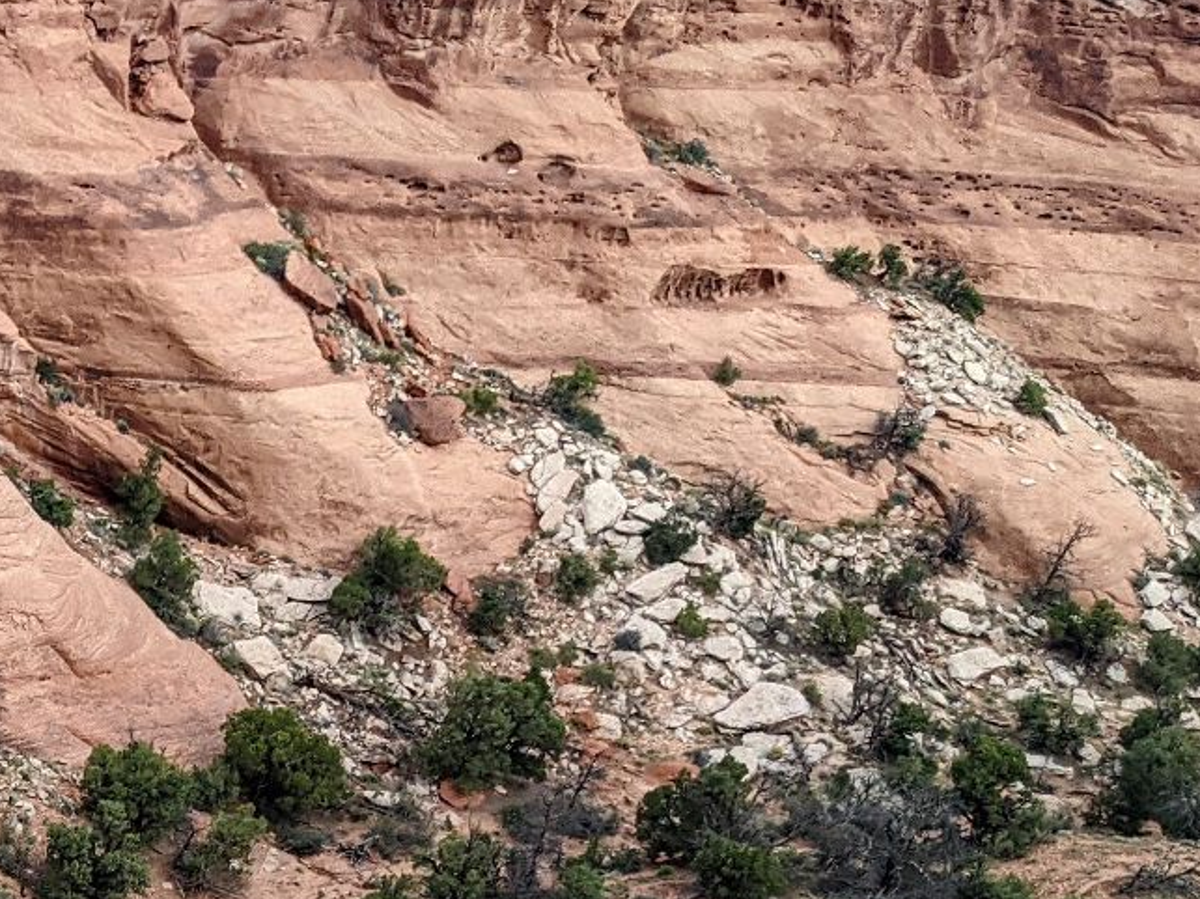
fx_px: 2981
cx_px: -549
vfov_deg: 15.9
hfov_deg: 20.0
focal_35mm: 86
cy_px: 1304
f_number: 1.73
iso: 64
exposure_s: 1/978
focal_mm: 4.38
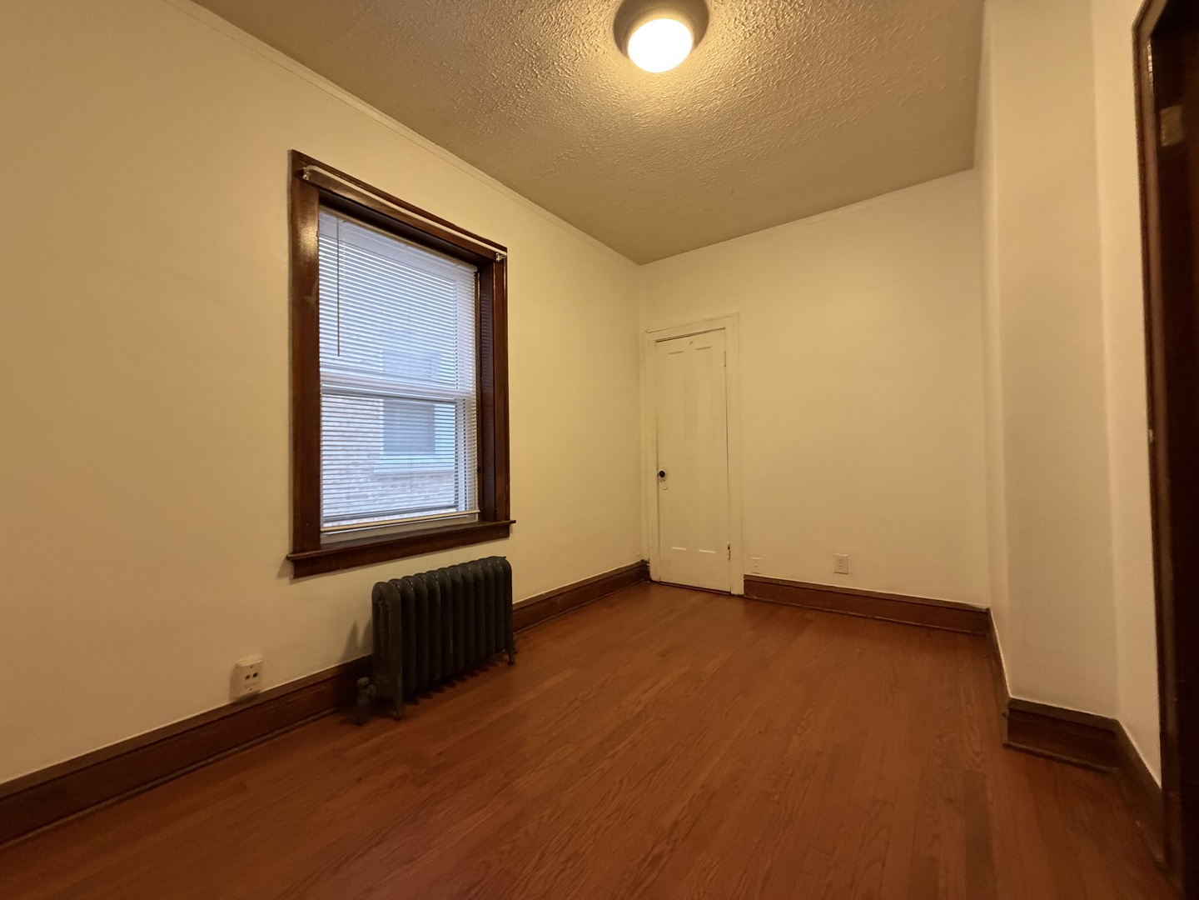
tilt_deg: +4.2
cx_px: 600
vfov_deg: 85.7
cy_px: 450
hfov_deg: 102.1
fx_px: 485
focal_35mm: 14
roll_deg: +1.3
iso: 400
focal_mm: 2.22
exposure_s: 1/60
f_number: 2.2
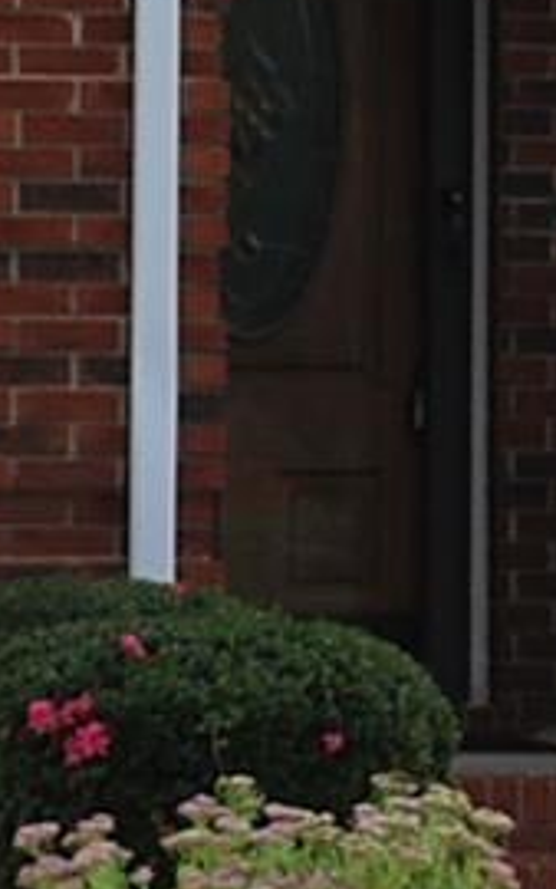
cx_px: -480
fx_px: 9316
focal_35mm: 385
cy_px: 82
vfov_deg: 5.5
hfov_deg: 3.4
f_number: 5.6
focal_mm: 35
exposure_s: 1/125
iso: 125
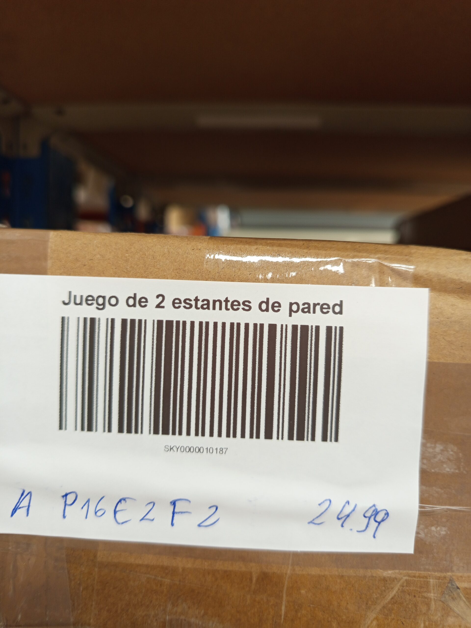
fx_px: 435
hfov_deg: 56.8
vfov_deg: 71.6
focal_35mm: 24
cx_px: 236
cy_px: 314
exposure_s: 1/50
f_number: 1.7
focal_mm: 5.24
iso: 342
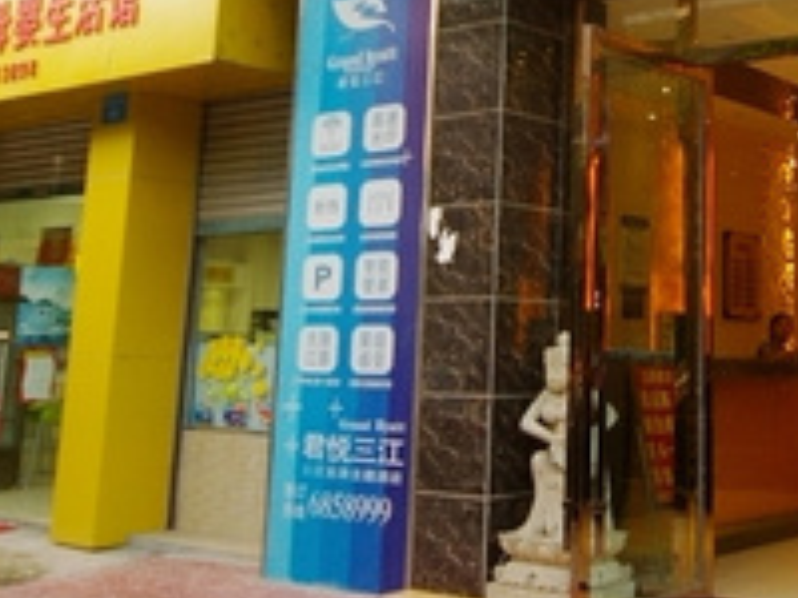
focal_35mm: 52
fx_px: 1199
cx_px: 666
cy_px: 80
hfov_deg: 35.3
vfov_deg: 27.2
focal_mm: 10
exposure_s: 1/30
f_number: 5
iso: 400
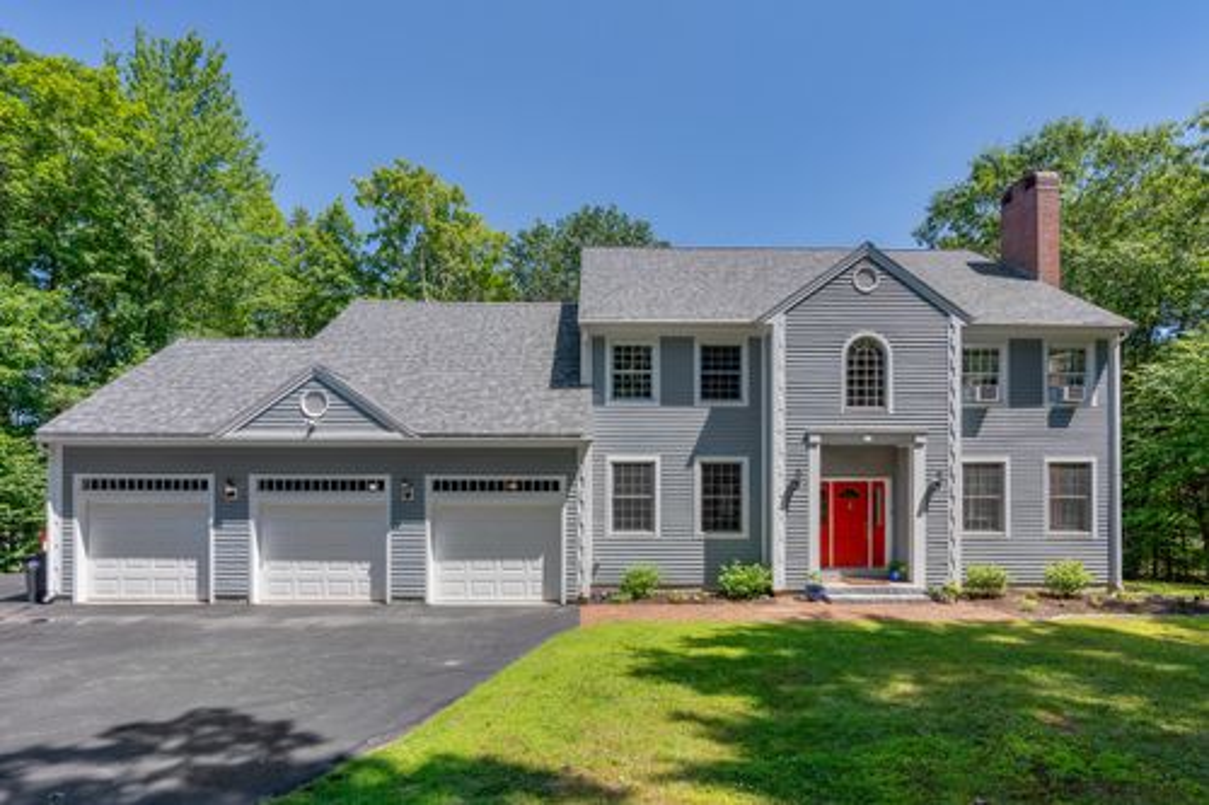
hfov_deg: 96.8
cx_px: 604
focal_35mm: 16
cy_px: 402
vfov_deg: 73.7
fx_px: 537
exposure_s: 1/1250
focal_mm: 16
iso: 320
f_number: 7.1
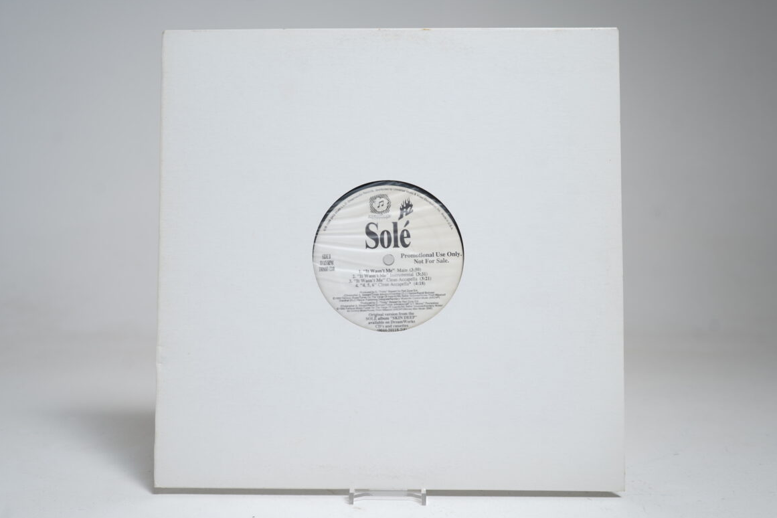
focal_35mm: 31
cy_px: 255
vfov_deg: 42.3
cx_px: 386
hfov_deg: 60.3
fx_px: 669
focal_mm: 30
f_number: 5
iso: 64
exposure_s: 1/5
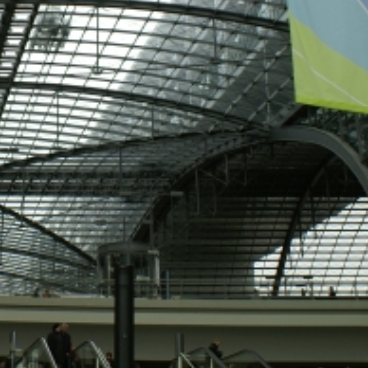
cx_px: 28
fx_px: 854
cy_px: 83
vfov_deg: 24.0
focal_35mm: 71
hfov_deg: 23.6
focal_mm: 18
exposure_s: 1/60
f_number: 7.1
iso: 100
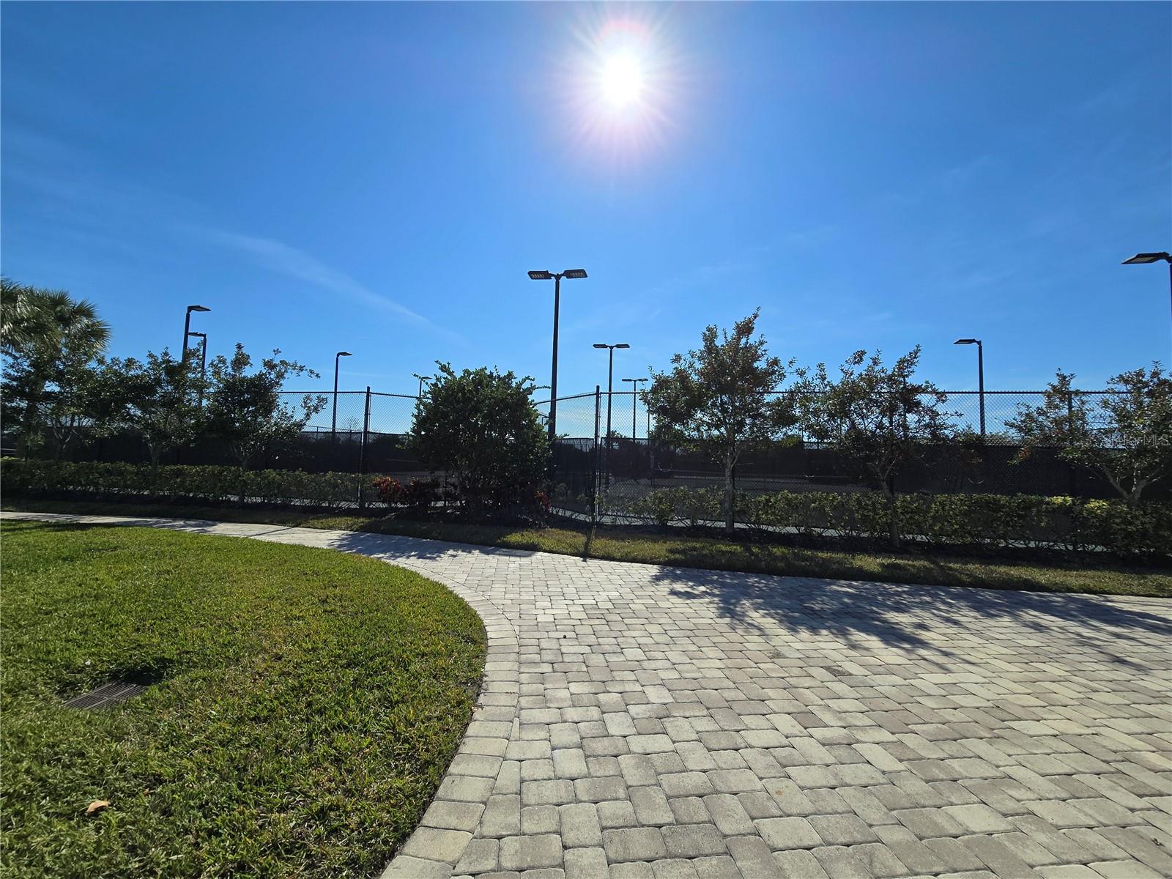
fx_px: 440
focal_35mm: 13
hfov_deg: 106.2
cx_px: 586
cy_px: 440
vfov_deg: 89.9
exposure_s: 1/4142
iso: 50
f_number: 2.2
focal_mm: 2.2
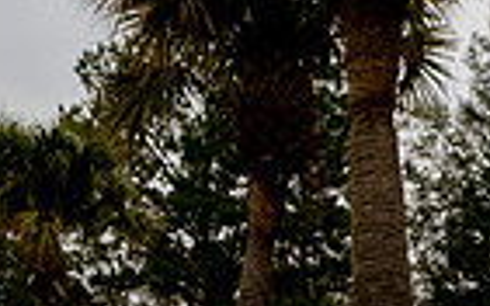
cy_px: 748
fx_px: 1522
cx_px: 372
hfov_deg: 18.2
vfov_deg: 10.0
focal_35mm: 114
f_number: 8
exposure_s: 1/250
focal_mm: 35
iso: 125
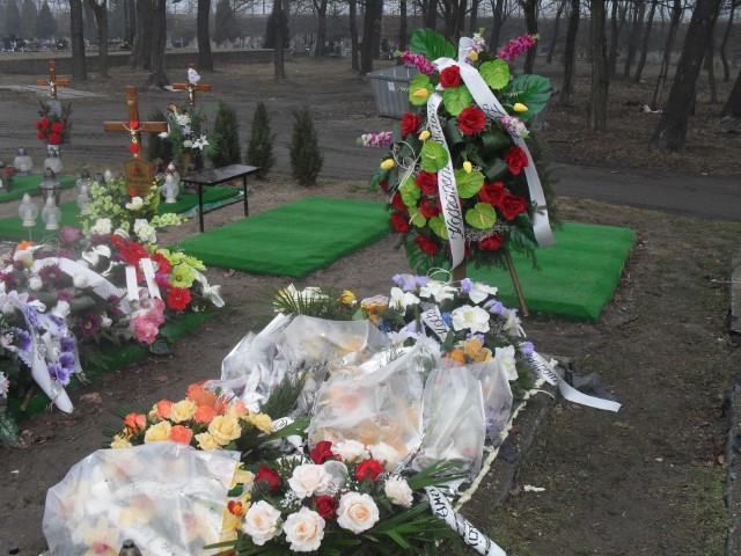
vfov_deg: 40.7
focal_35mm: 35
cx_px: 370
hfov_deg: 52.6
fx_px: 749
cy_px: 278
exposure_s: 1/350
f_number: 3.2
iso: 100
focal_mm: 6.3
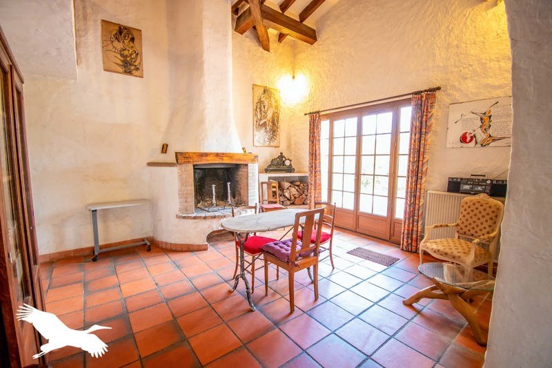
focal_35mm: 15
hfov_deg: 100.4
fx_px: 230
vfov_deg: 77.3
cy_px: 184
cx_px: 276
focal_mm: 10
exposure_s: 1/50
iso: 2000
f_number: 4.5
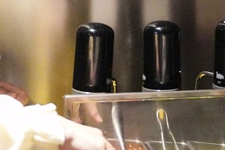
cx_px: 128
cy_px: -57
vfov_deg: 8.3
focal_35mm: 162
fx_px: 1013
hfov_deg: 12.7
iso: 12800
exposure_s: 1/125
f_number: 2.8
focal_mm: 35
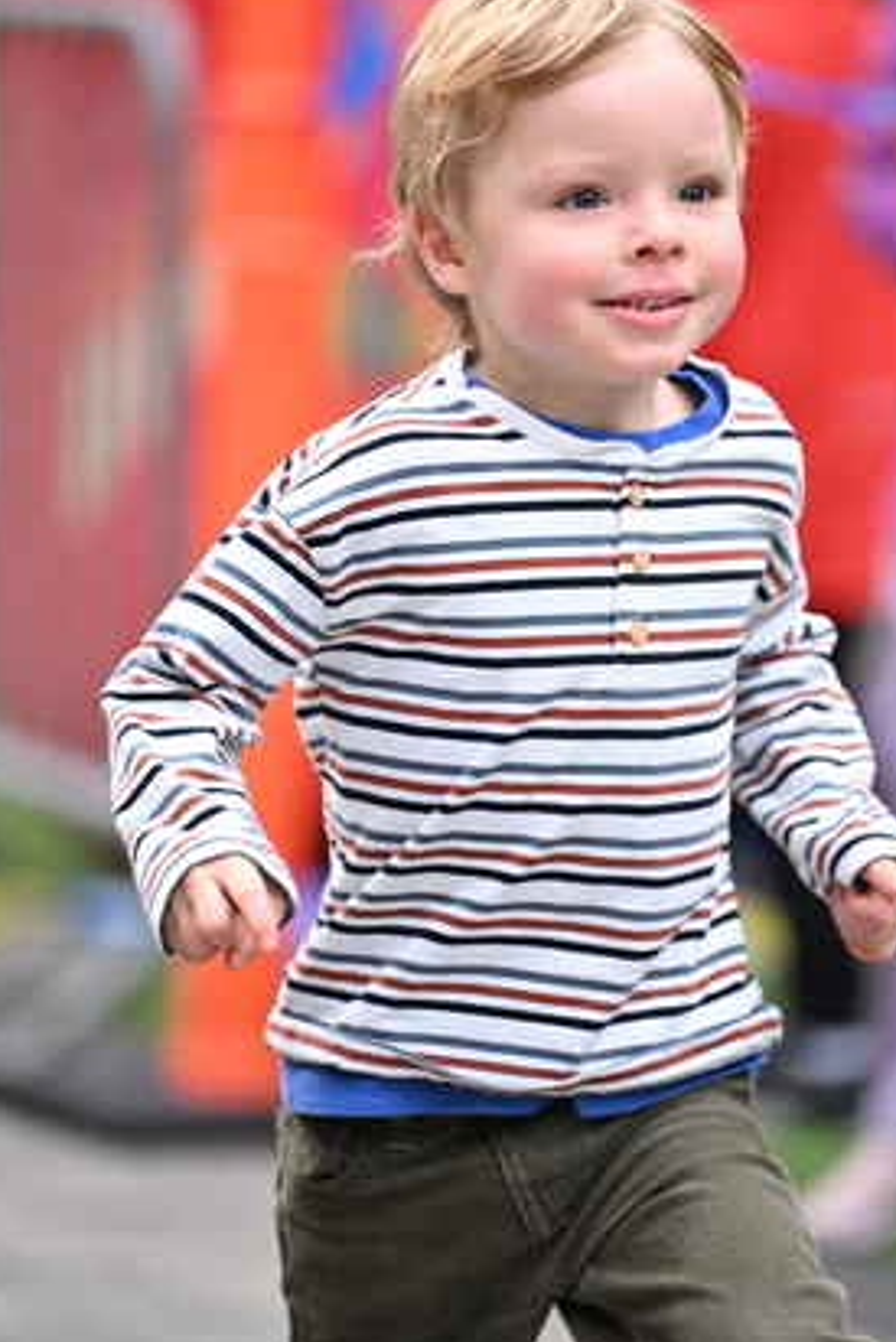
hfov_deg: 5.2
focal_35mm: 267
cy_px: 616
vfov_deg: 7.7
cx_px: 526
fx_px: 9959
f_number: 2.8
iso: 1250
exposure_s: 1/1600
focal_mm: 200
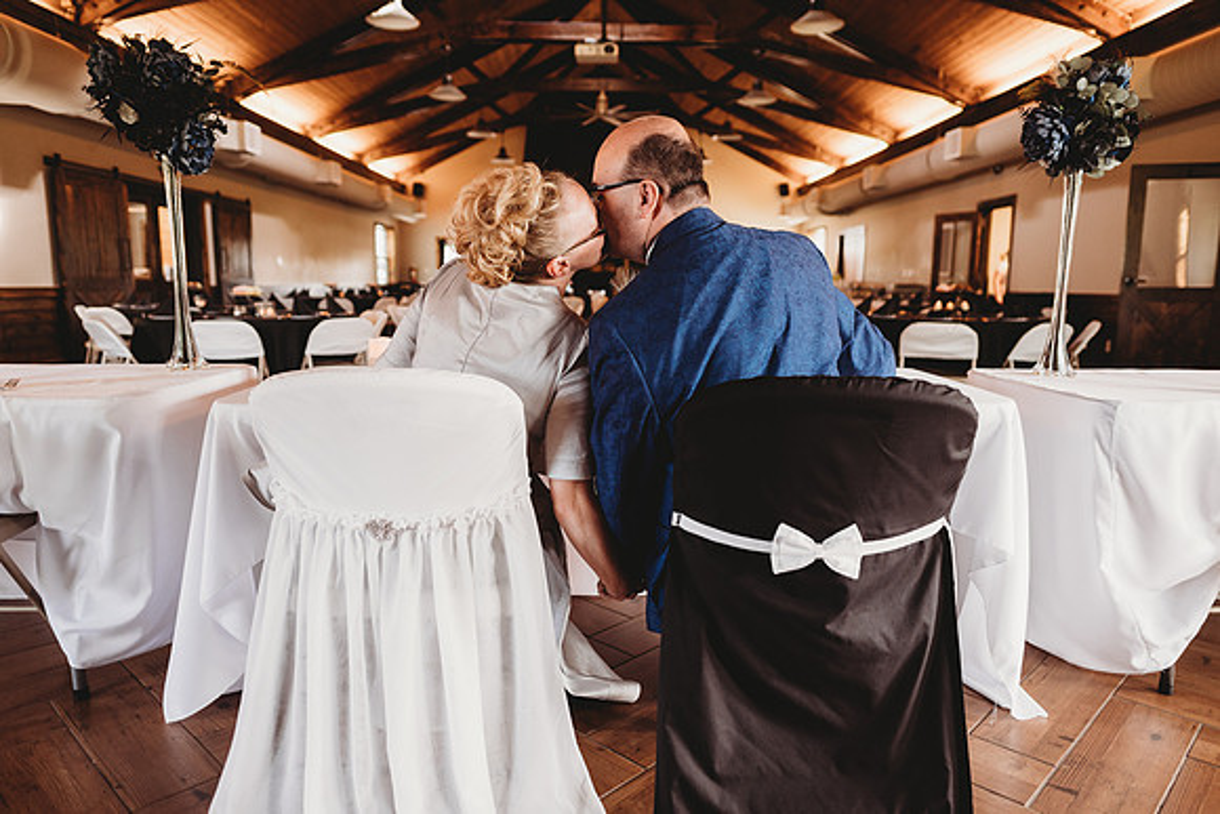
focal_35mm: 24
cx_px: 610
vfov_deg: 53.2
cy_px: 407
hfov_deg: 73.7
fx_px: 813
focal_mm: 24
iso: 800
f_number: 2.5
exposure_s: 1/125
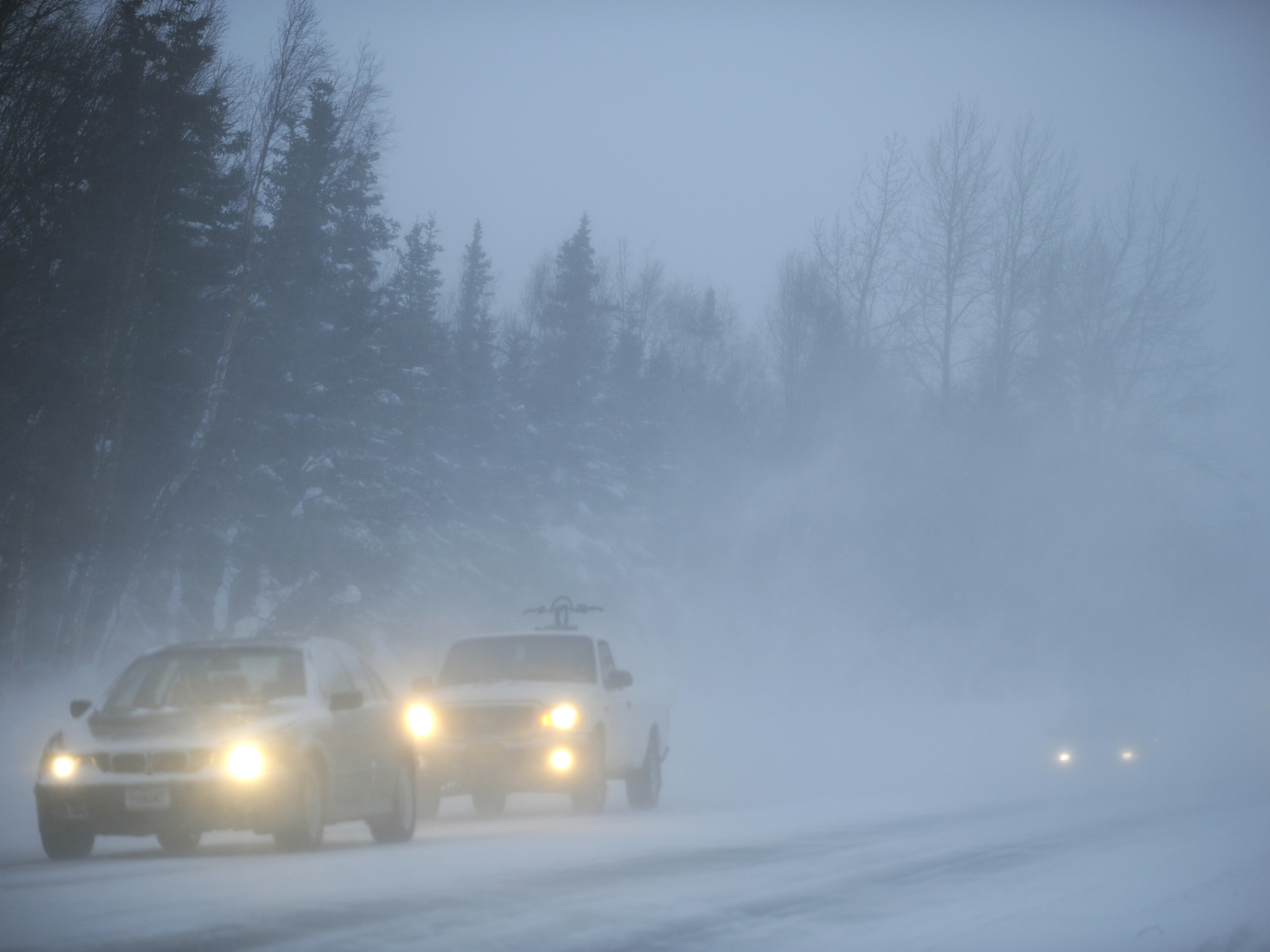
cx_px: 633
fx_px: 5394
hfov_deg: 13.4
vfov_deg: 10.1
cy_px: 477
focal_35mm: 147
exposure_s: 1/640
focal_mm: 135
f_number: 2.8
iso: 640
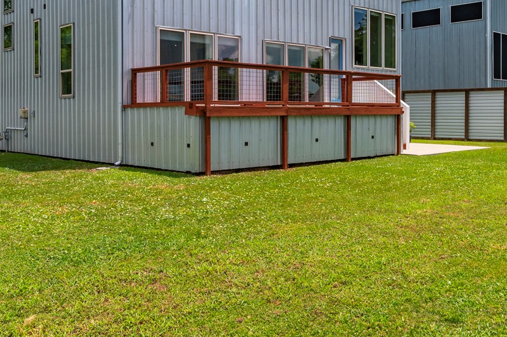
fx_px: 563
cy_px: 113
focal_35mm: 40
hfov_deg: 48.2
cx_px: 308
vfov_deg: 33.0
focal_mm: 16
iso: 125
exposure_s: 1/320
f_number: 13
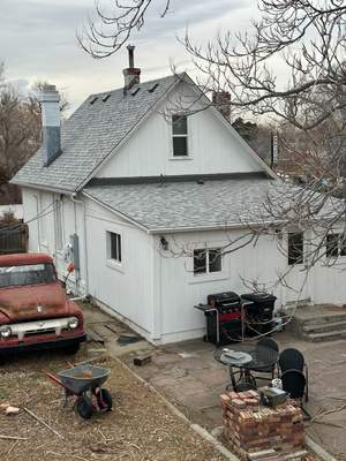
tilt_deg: -6.4
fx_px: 640
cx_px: 173
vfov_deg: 39.7
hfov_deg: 30.3
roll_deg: -0.4
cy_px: 230
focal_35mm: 48
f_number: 1.78
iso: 64
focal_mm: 6.86
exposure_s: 1/1848
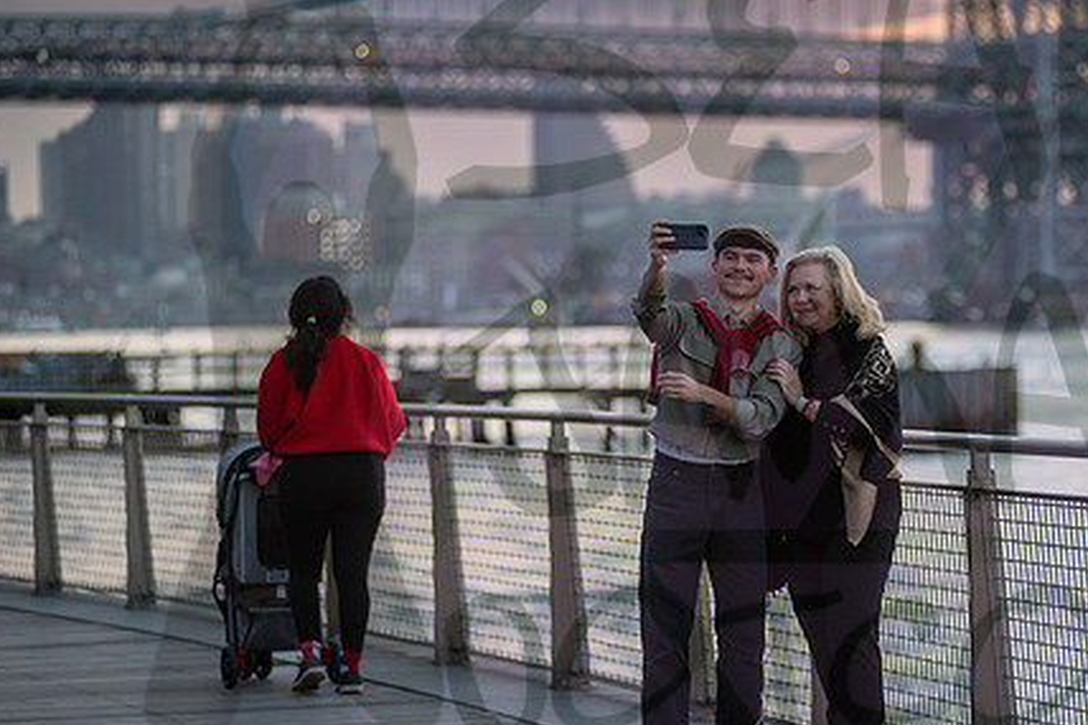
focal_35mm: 186
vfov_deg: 7.4
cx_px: 740
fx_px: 5619
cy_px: 355
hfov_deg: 11.0
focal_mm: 125
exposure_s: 1/800
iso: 1600
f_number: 3.2
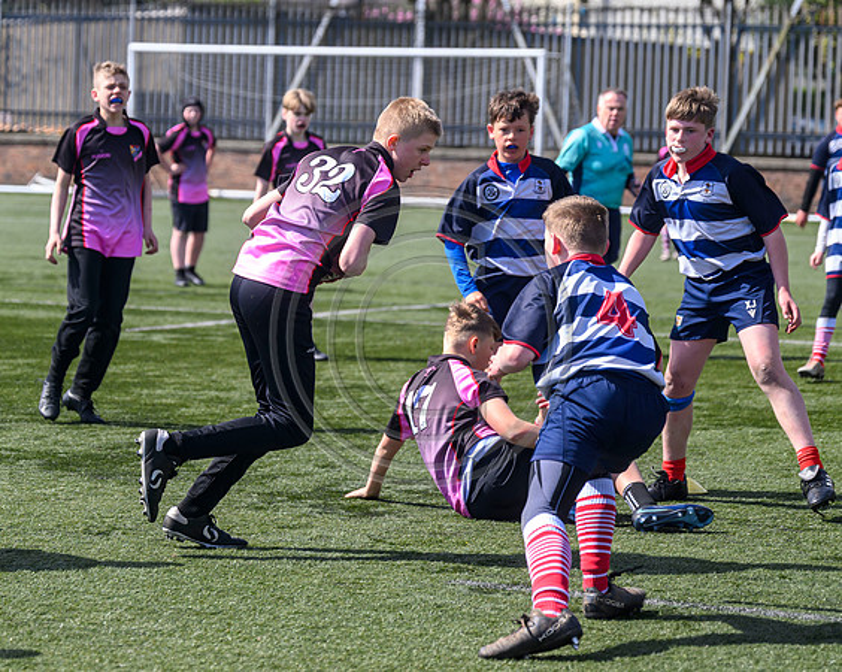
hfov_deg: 13.0
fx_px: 3699
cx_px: 304
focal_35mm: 149
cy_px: 315
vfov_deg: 10.4
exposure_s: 1/2000
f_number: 4
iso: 500
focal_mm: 115
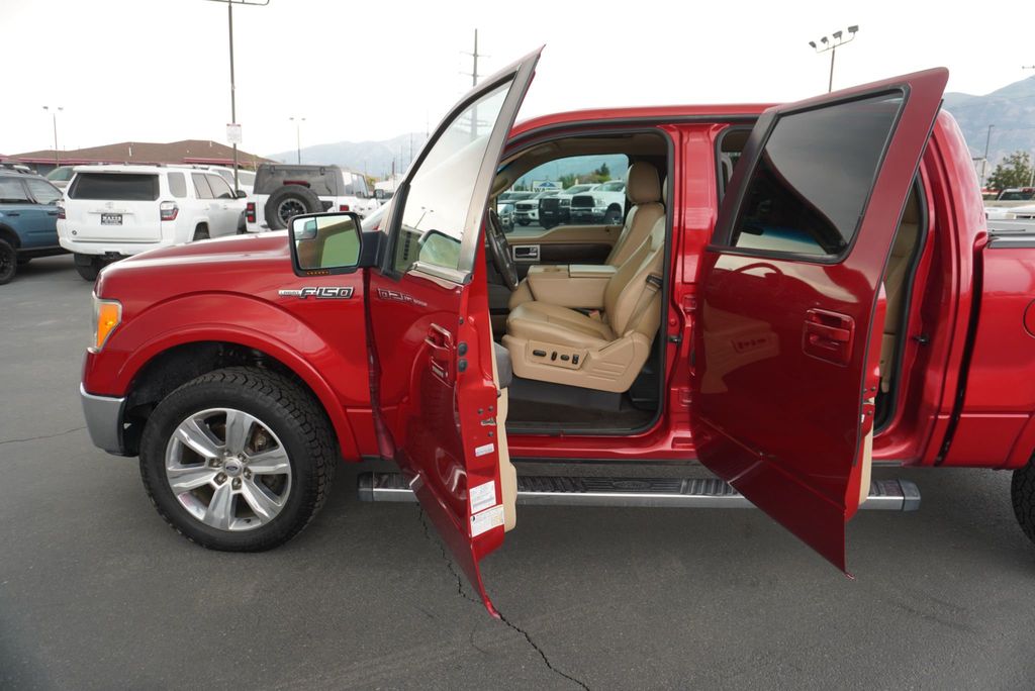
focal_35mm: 24
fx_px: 690
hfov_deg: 73.7
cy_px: 346
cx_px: 518
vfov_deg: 53.2
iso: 100
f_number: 4
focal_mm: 16
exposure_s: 1/60
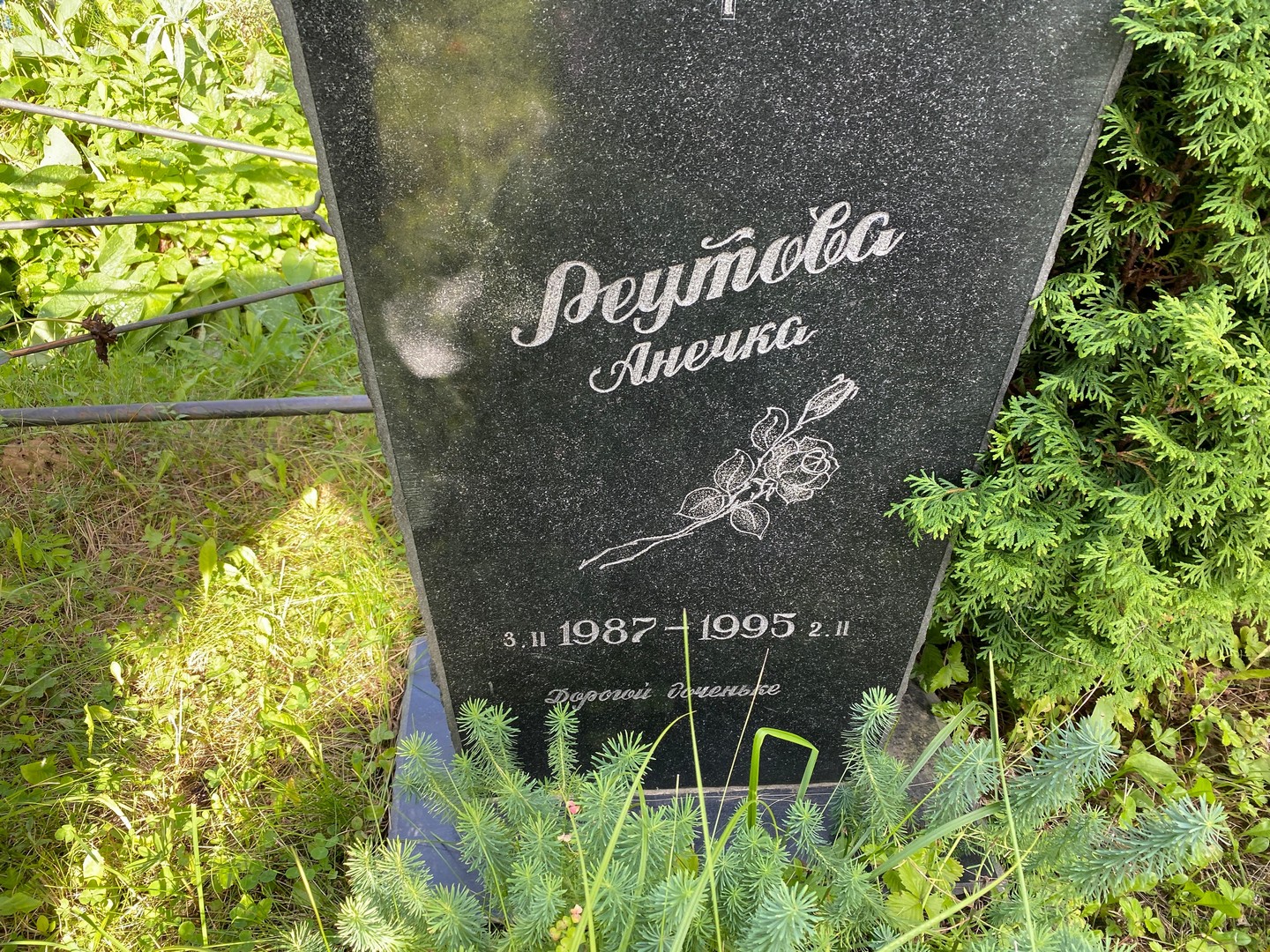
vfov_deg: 53.1
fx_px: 954
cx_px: 635
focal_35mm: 26
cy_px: 476
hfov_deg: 67.3
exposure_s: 1/168
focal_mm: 4.25
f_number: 1.8
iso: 32
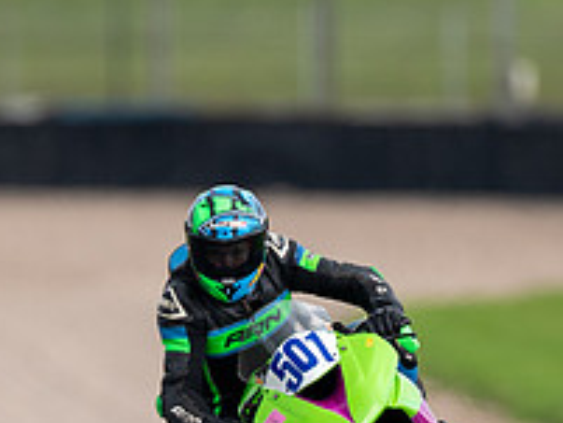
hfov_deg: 0.9
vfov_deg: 0.7
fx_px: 35233
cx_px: 210
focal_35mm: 2165
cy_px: 280
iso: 125
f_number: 4
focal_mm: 600
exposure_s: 1/500
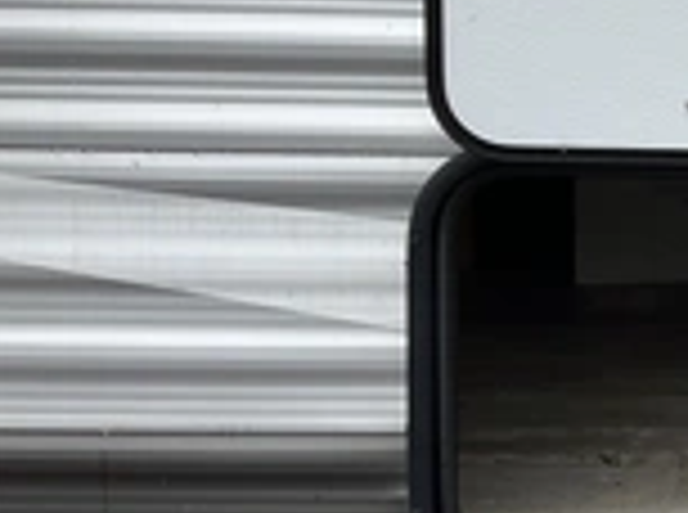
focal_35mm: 76
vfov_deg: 19.2
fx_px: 1507
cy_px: 135
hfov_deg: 23.3
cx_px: 854
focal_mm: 3
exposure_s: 1/1015
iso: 25
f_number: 1.8
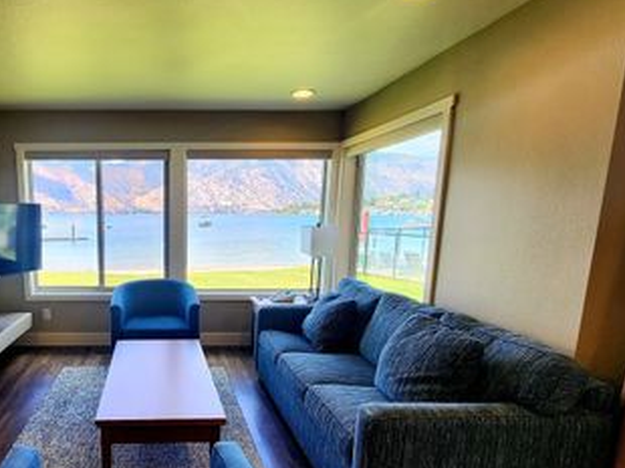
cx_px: 165
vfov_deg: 62.6
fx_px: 379
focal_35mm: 21
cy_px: 287
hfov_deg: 74.1
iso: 64
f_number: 2.2
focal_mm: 2.2
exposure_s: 1/120
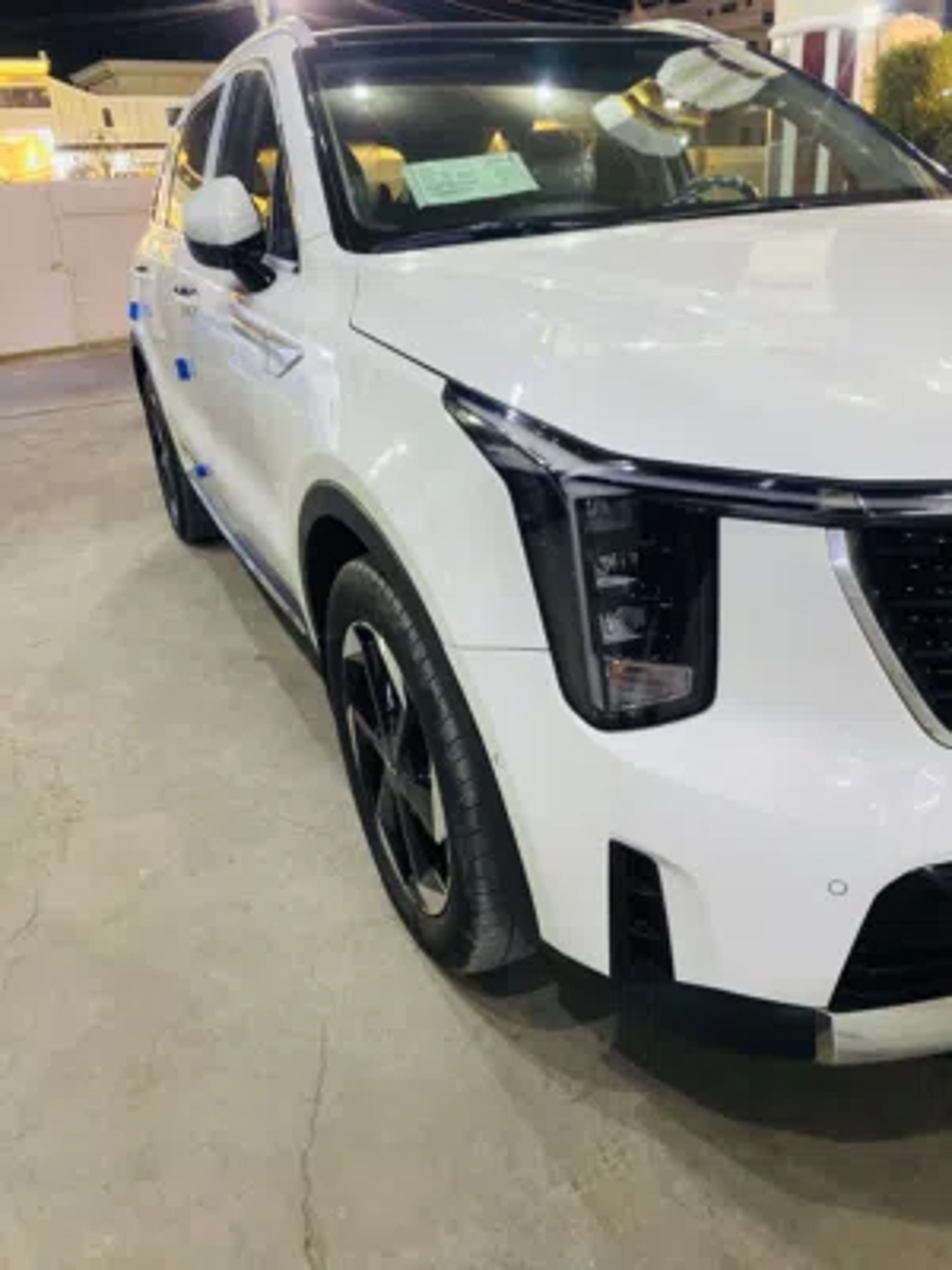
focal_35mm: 25
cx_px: 476
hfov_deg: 54.9
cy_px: 635
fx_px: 917
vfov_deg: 69.4
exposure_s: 1/50
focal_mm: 4.25
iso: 320
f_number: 1.8
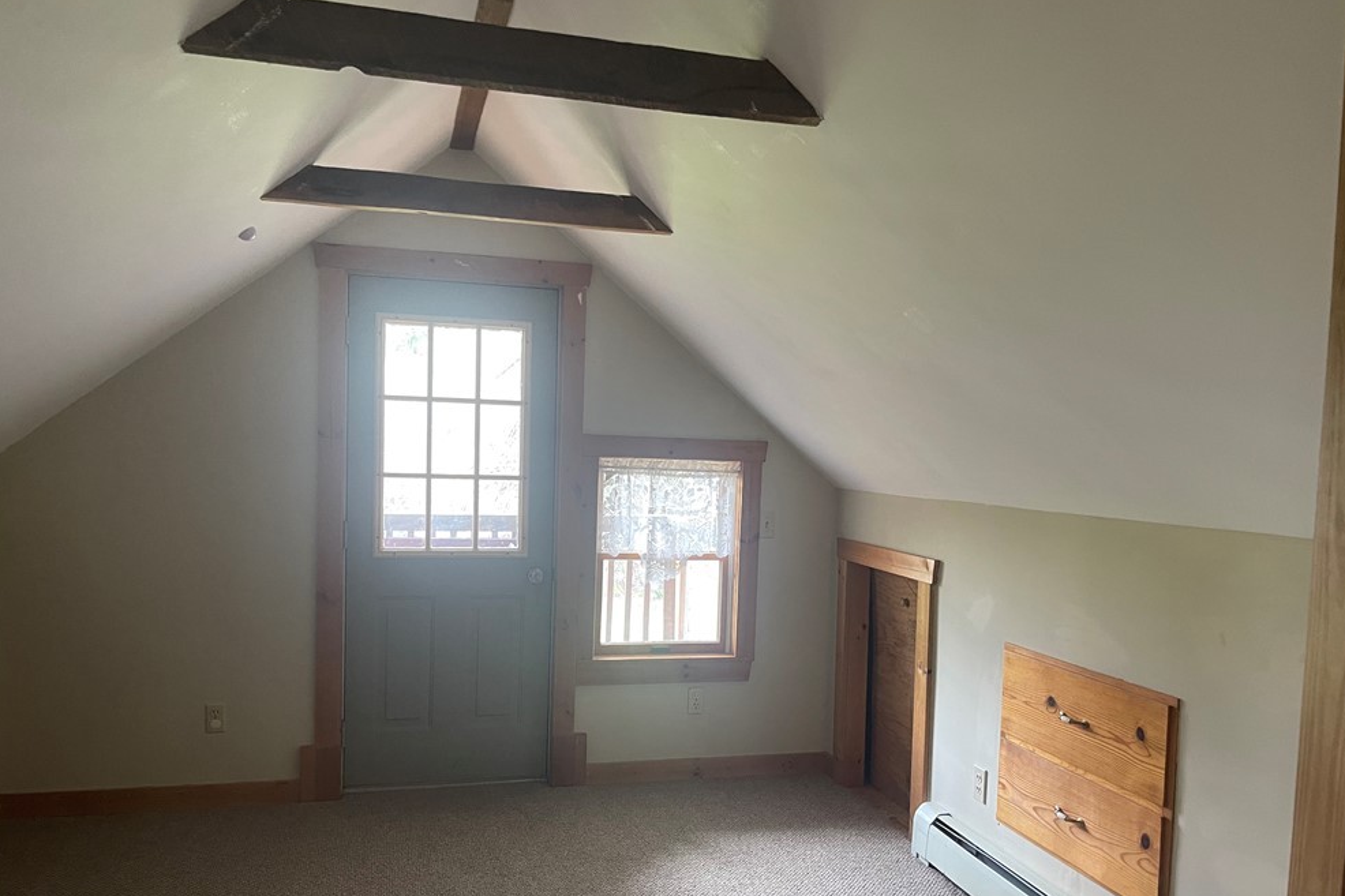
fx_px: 1009
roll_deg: -2.0
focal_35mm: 27
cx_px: 689
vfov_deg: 47.8
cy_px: 510
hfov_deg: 67.4
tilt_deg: -5.1
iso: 320
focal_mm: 5.1
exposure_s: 1/60
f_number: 1.6
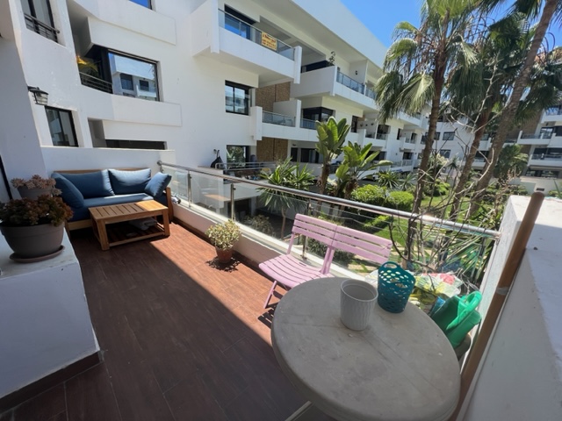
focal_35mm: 13
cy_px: 210
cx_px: 281
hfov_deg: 106.2
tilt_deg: -14.7
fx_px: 211
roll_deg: -1.6
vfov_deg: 89.9
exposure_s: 1/986
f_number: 1.8
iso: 32
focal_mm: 1.57
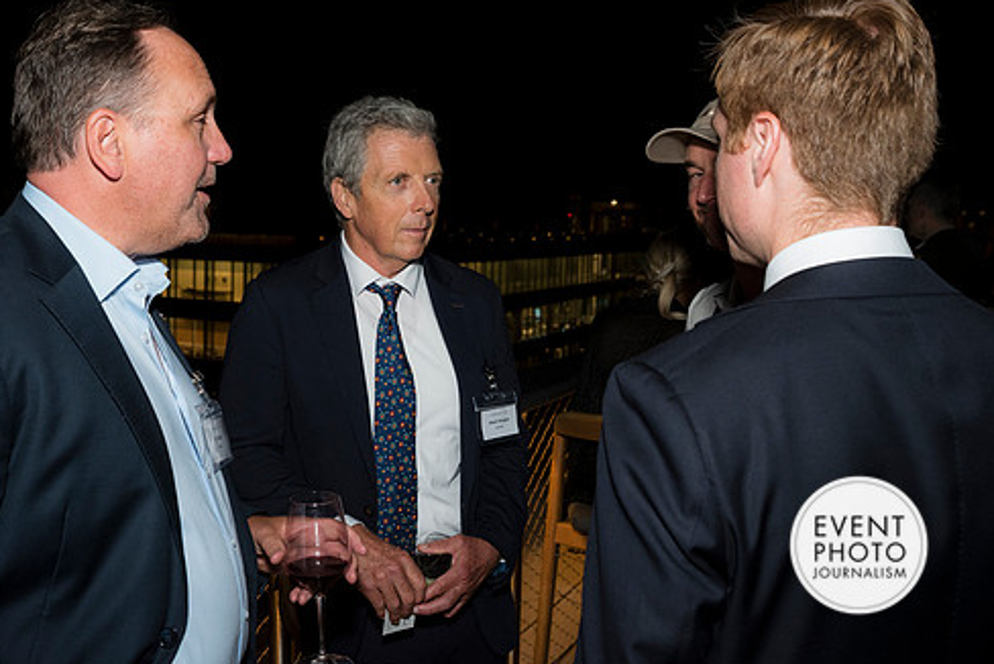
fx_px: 1050
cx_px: 405
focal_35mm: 38
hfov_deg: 50.4
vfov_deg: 35.0
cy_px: 286
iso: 1250
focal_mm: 32
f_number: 5.6
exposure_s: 1/125
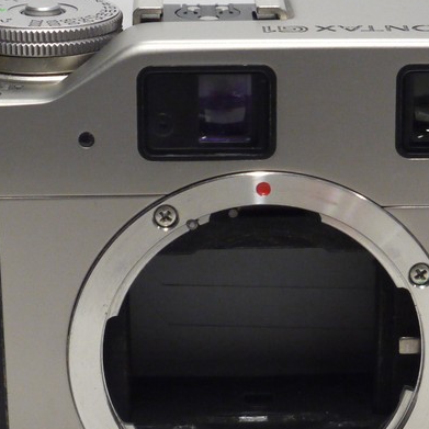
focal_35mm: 152
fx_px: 2131
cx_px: 296
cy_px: 325
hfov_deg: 11.5
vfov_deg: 11.5
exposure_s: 1/20
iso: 800
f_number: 8
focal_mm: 28
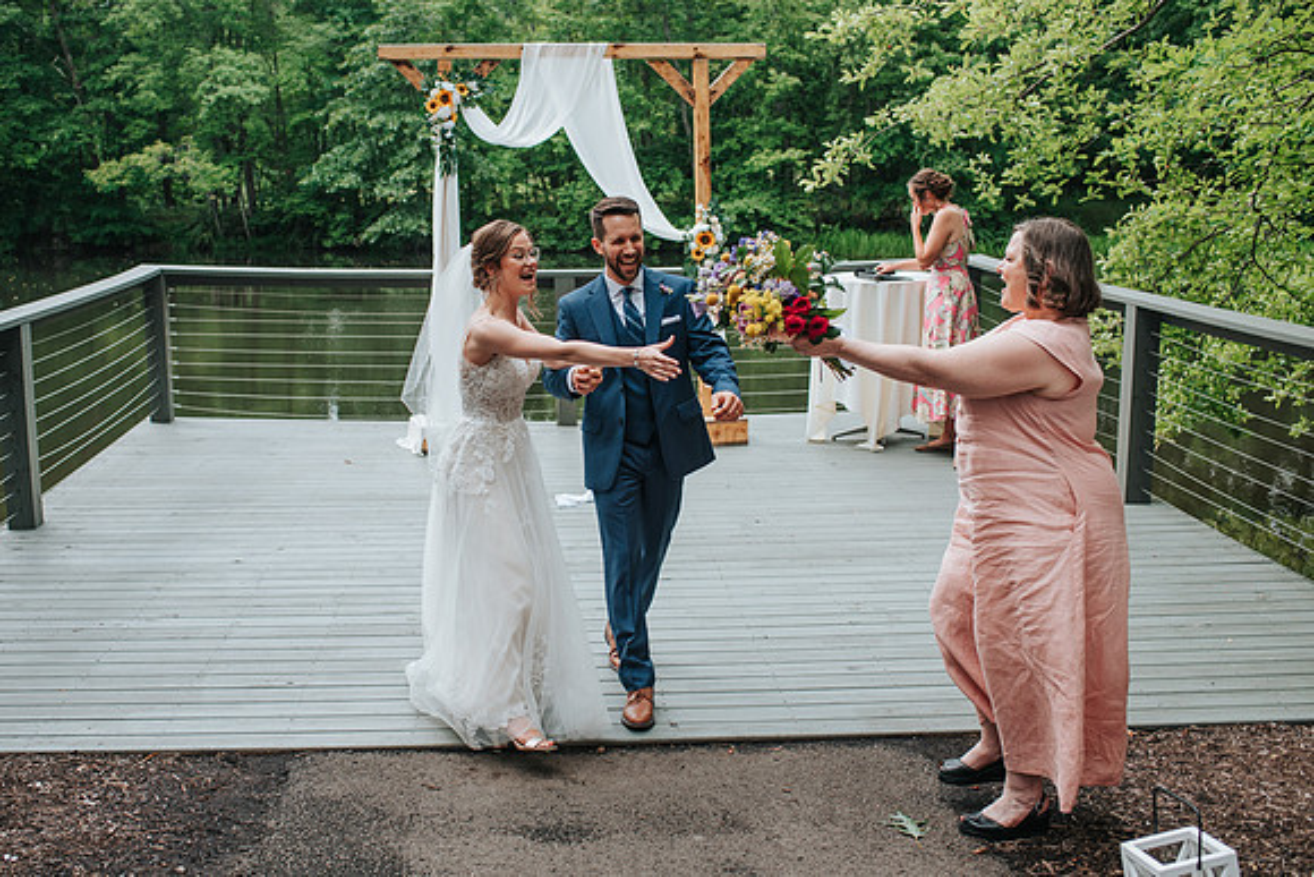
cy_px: 438
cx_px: 568
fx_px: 1477
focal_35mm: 40
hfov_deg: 47.8
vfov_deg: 33.1
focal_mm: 35
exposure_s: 1/800
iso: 250
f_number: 3.5
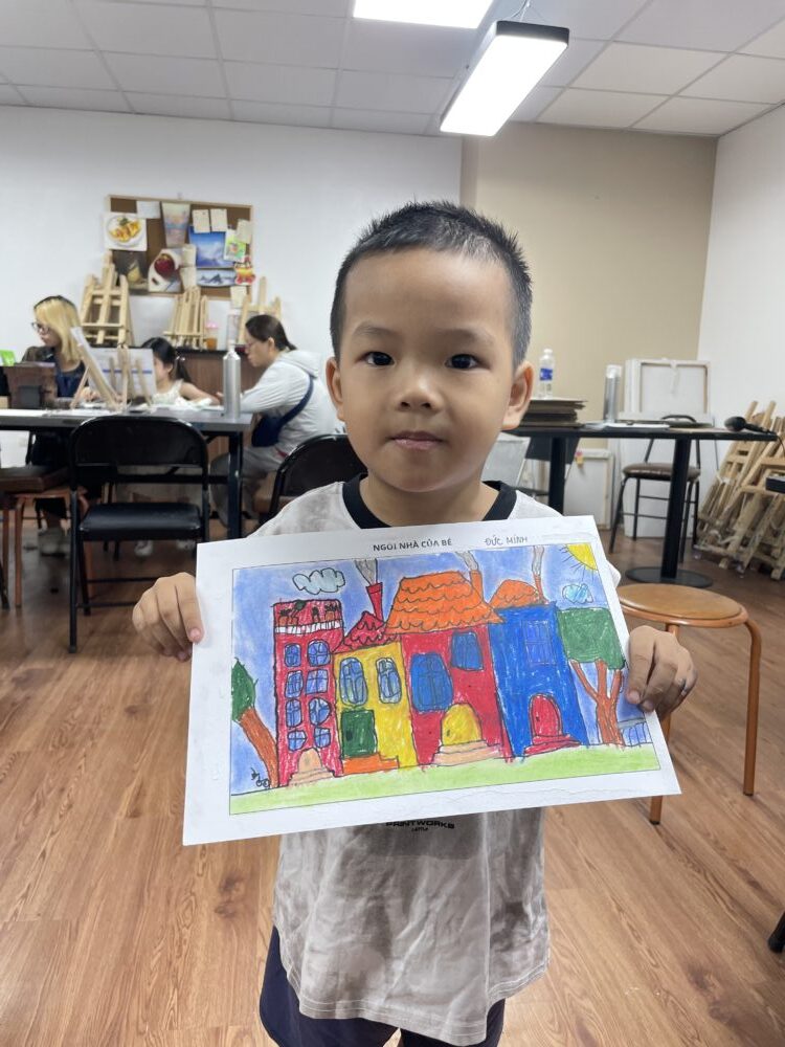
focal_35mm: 26
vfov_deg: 67.3
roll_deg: -2.2
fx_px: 786
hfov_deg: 53.1
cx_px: 392
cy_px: 524
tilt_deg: -9.6
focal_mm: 4.2
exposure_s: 1/100
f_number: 1.6
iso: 100
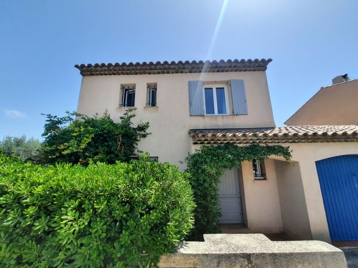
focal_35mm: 13
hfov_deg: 106.2
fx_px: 134
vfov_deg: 89.9
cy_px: 134
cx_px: 179
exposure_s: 1/1686
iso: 40
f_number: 2.2
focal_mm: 1.74
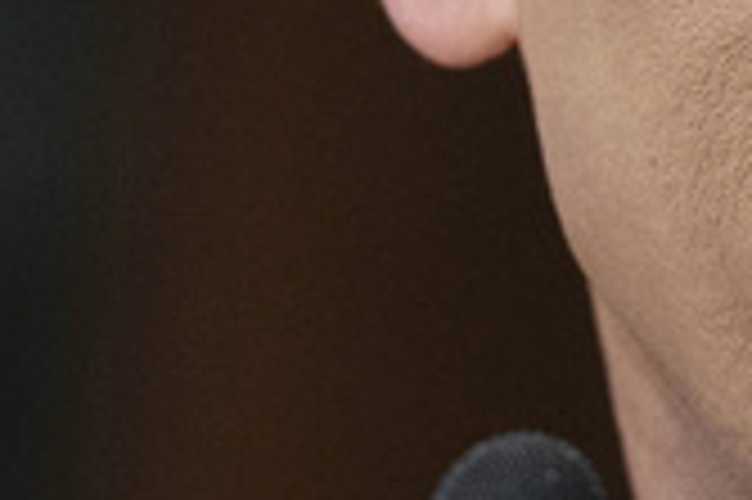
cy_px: 72
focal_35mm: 1226
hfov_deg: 1.7
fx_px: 25584
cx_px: 1504
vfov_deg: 1.1
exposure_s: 1/400
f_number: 3.2
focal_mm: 200
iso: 3200
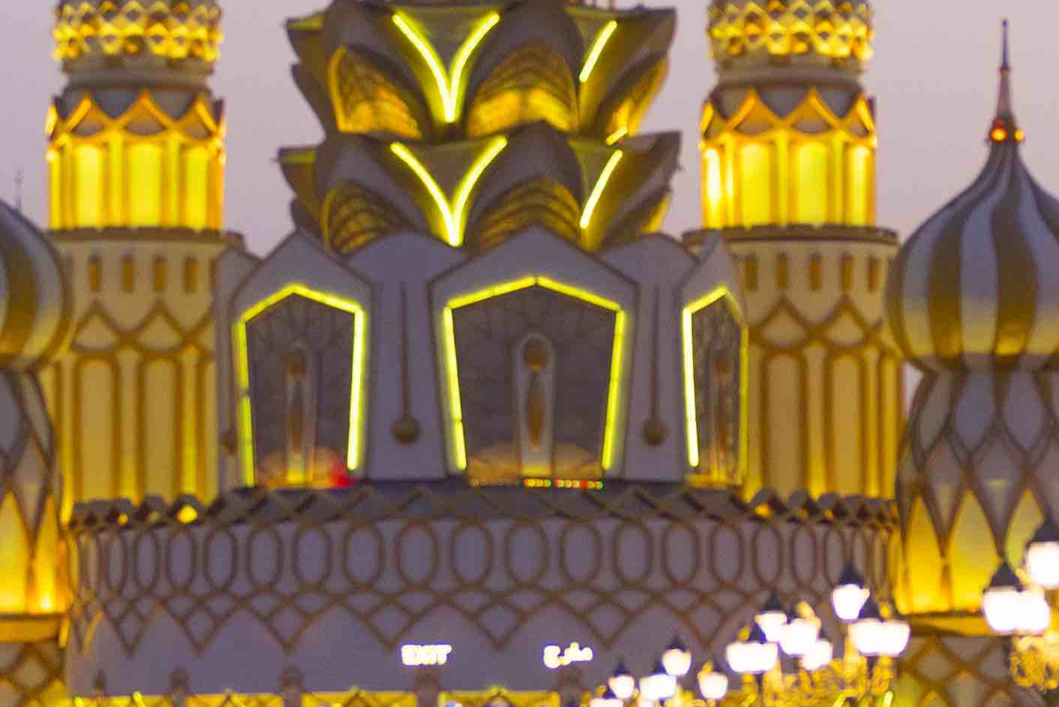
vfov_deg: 6.3
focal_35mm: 219
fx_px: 6443
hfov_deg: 9.4
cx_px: 540
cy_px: 260
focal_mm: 42
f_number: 2.8
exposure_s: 1/100
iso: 200
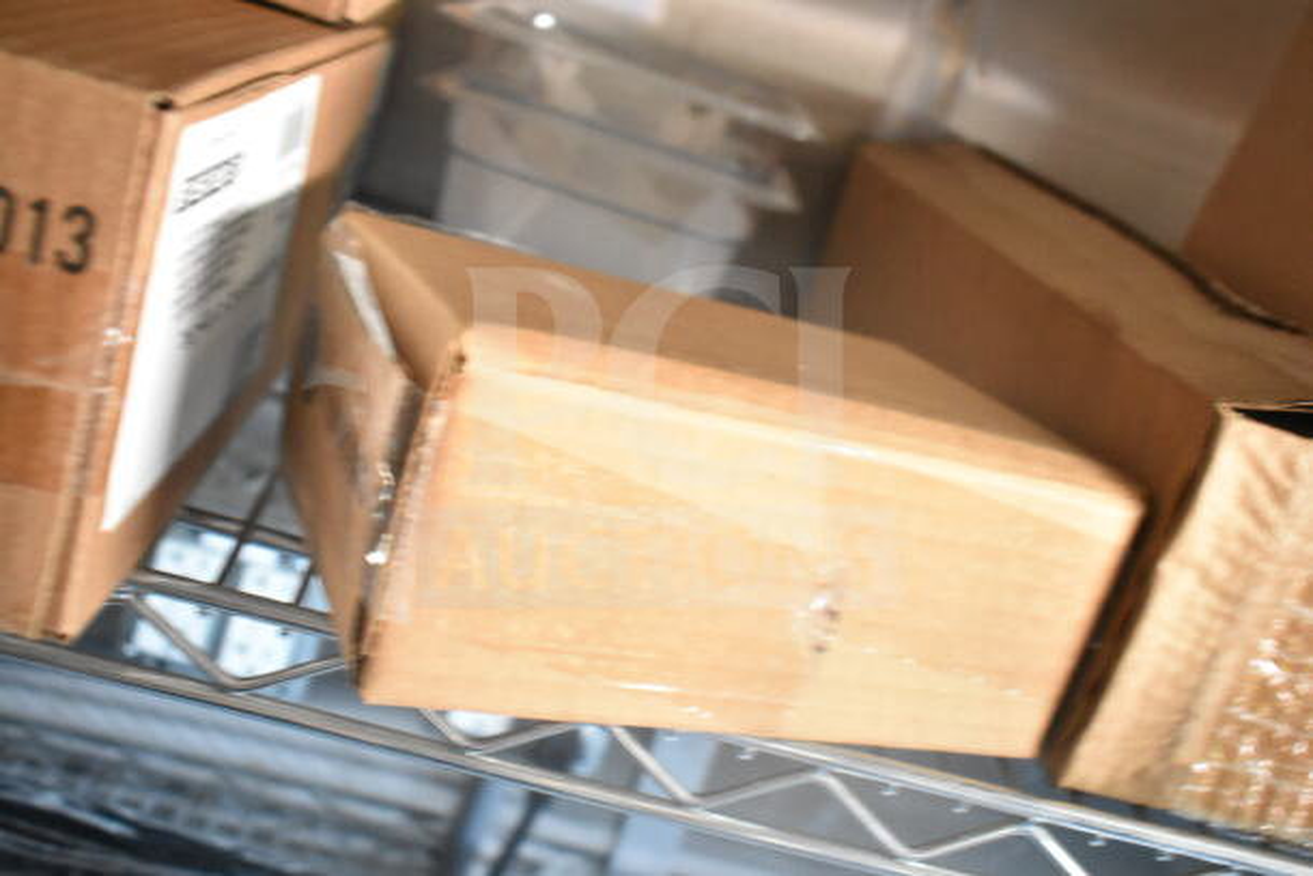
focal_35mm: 38
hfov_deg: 51.3
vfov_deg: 35.5
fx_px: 1368
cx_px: 656
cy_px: 438
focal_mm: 25
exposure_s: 1/40
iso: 4500
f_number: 4
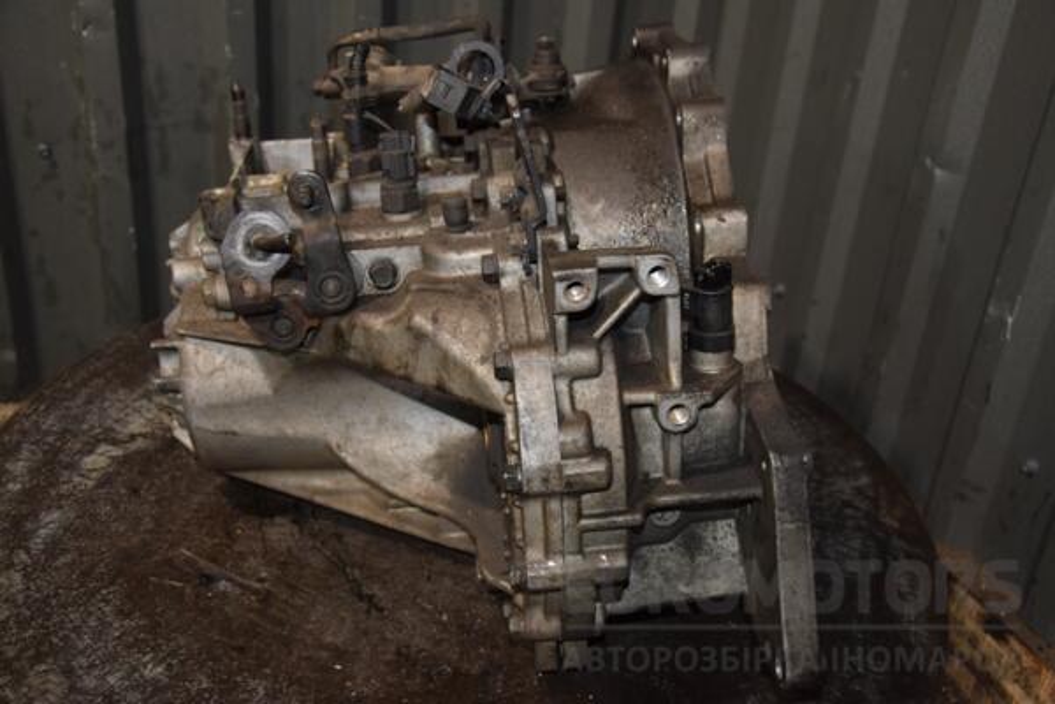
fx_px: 1231
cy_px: 352
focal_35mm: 42
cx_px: 528
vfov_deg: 31.9
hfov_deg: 46.4
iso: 800
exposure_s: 1/60
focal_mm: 28
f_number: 5
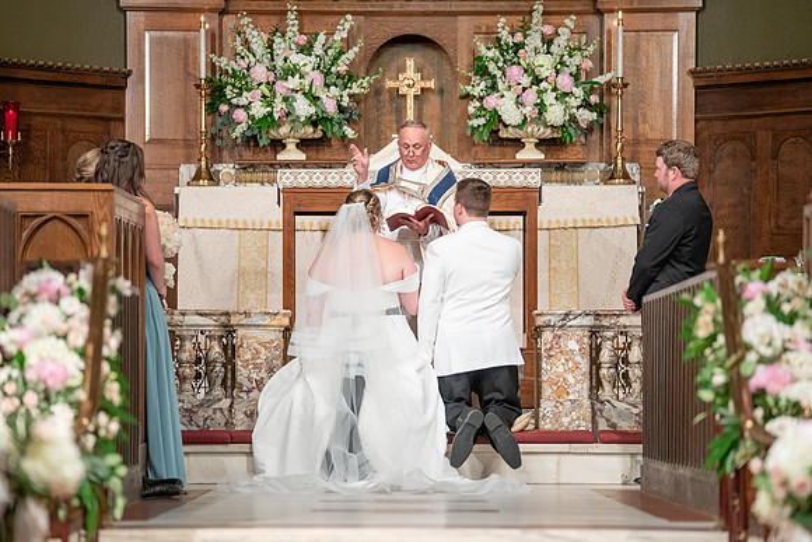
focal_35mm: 157
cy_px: 271
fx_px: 3538
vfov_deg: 8.8
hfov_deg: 13.1
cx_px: 406
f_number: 2.8
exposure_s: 1/160
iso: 2000
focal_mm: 156
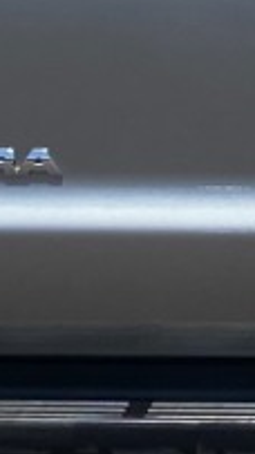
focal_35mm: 268
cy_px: -67
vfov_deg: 8.0
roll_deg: -2.5
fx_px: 3226
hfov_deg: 4.4
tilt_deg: -4.0
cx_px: 599
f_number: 1.8
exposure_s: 1/3401
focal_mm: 4.25
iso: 32
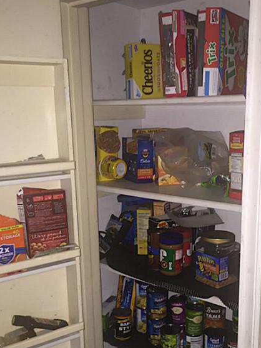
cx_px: 149
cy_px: 205
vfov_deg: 46.6
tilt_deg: -13.2
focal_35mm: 40
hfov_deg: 35.9
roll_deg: +0.0
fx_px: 402
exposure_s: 1/16
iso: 80
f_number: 2.2
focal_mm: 4.15
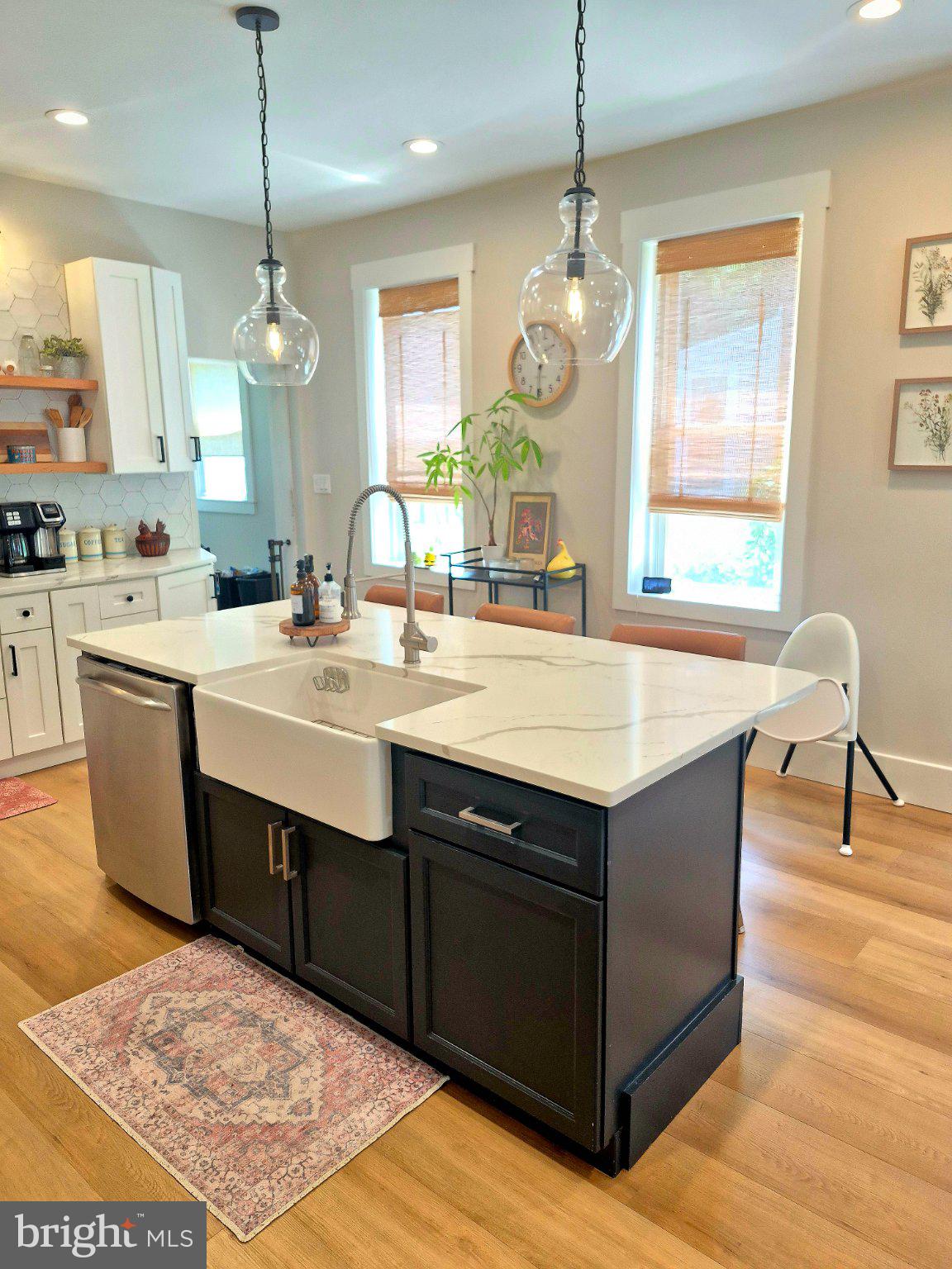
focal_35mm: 23
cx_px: 476
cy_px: 634
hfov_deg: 58.9
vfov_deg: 73.9
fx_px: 843
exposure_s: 1/120
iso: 400
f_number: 1.8
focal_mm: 5.4
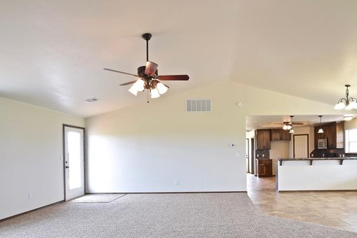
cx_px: 225
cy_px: 144
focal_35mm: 23
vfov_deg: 54.6
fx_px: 228
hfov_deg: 74.7
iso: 100
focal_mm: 10
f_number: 22
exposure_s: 1.3
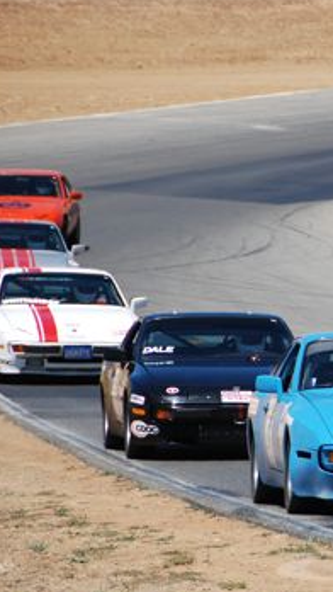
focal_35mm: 492
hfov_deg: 2.5
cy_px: 328
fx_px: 7716
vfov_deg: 4.4
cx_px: 484
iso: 200
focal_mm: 170
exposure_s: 1/800
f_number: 5.6
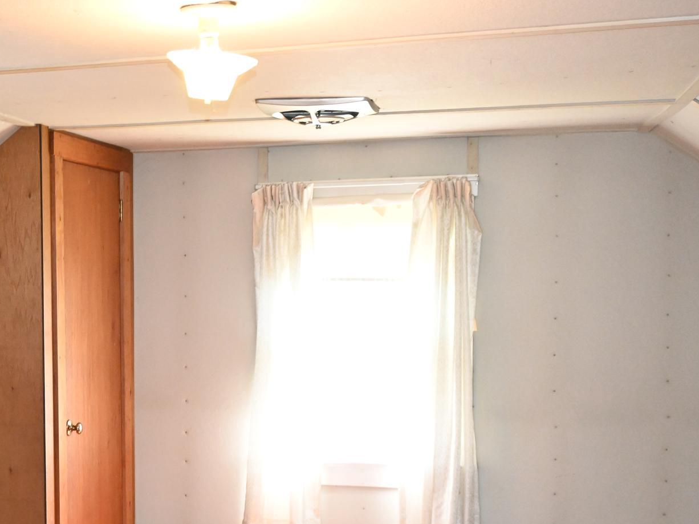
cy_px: 361
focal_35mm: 54
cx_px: 119
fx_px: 1094
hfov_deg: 34.1
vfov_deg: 26.7
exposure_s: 1/60
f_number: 4
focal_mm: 22.5
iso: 4000
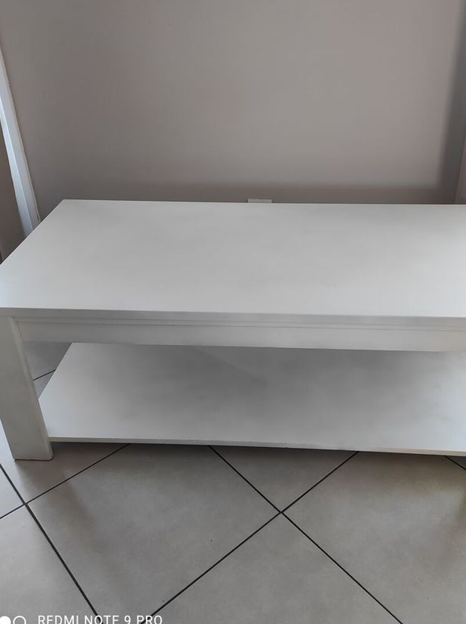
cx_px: 262
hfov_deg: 45.3
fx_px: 558
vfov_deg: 58.3
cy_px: 282
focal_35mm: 31
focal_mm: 5.43
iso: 443
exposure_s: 1/33
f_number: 1.89
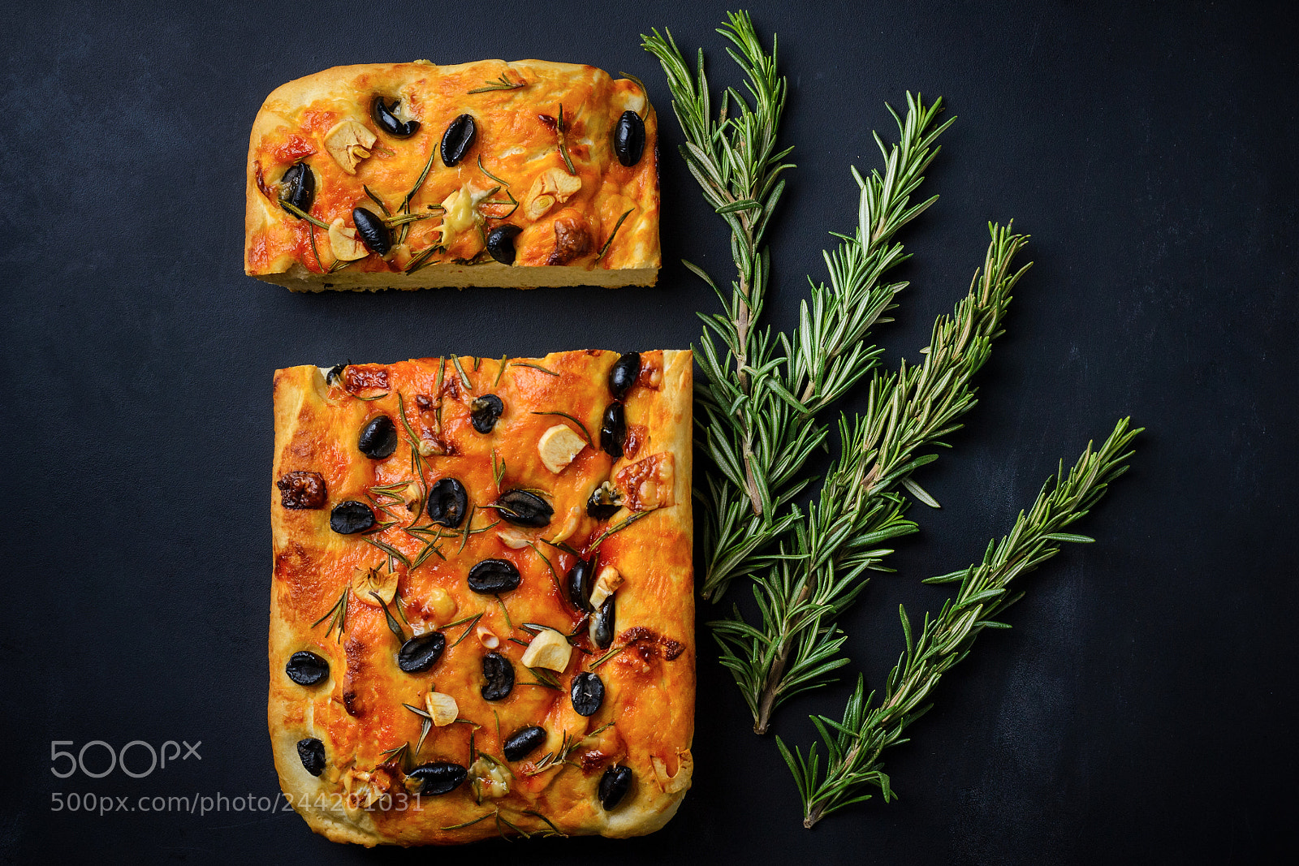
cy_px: 433
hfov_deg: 27.0
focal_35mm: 75
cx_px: 650
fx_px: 2706
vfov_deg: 18.2
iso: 100
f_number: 8
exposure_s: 1/160
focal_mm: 50
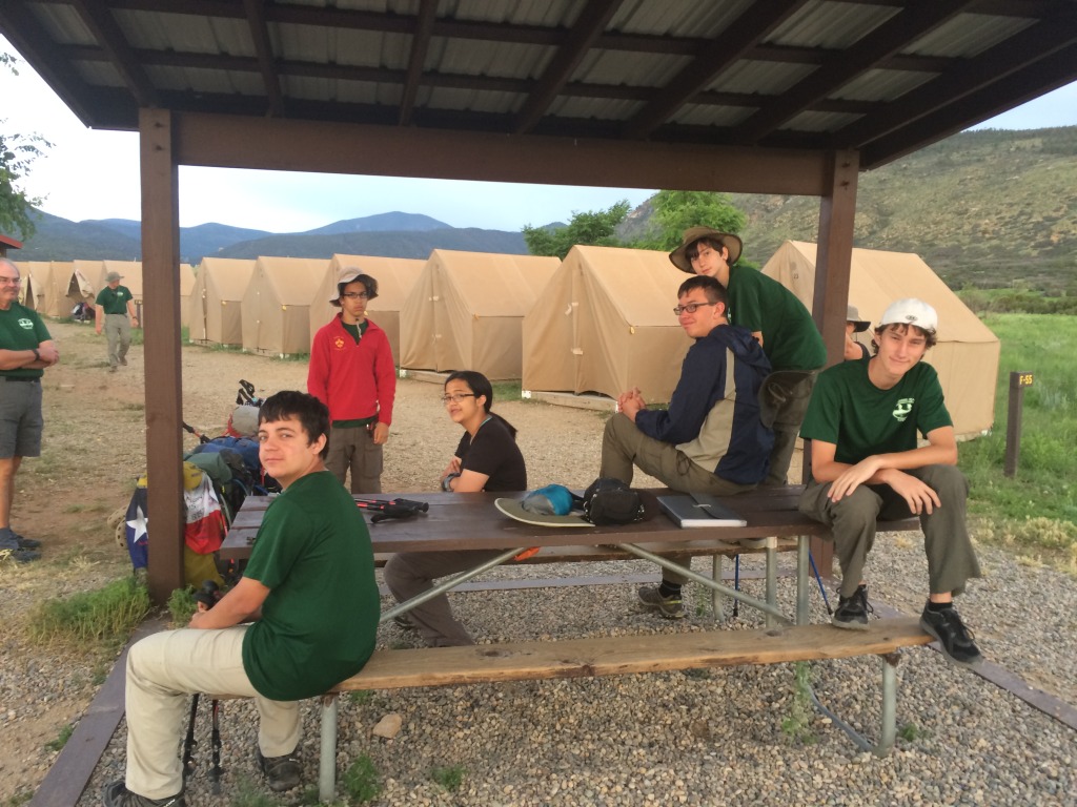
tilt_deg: -7.6
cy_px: 404
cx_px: 538
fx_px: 902
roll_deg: -0.3
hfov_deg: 61.7
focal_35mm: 29
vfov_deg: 48.2
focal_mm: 4.15
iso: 64
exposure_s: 1/30
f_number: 2.2
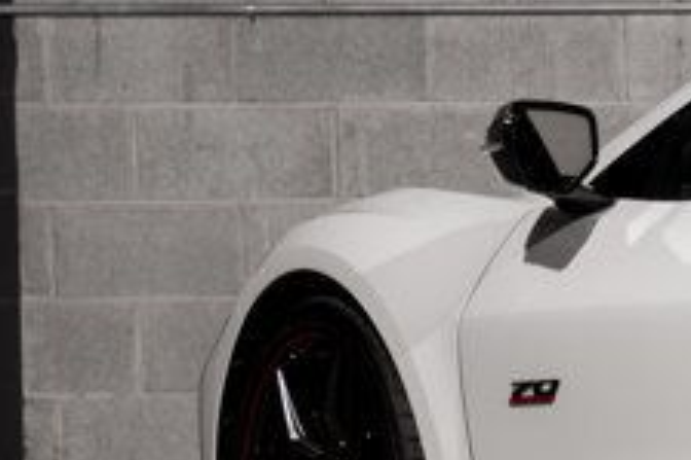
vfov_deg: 4.7
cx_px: 1447
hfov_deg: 6.8
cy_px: 282
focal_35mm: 293
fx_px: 5620
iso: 160
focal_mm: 64
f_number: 8
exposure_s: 1/50
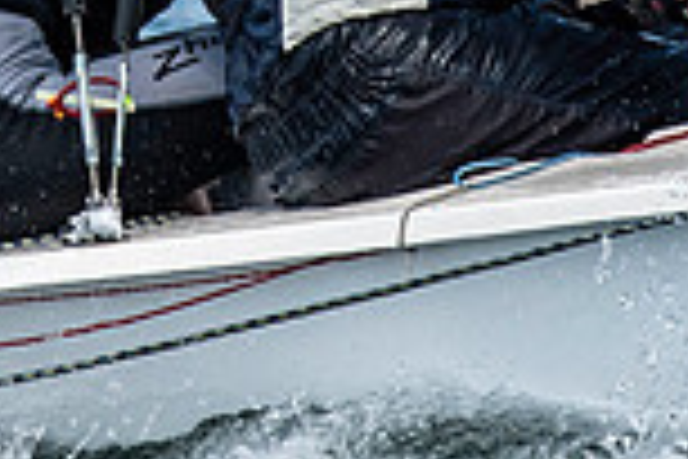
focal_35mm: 1701
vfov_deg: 0.8
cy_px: -322
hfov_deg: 1.2
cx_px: 72
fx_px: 32505
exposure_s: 1/3200
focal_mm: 300
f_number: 5
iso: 500
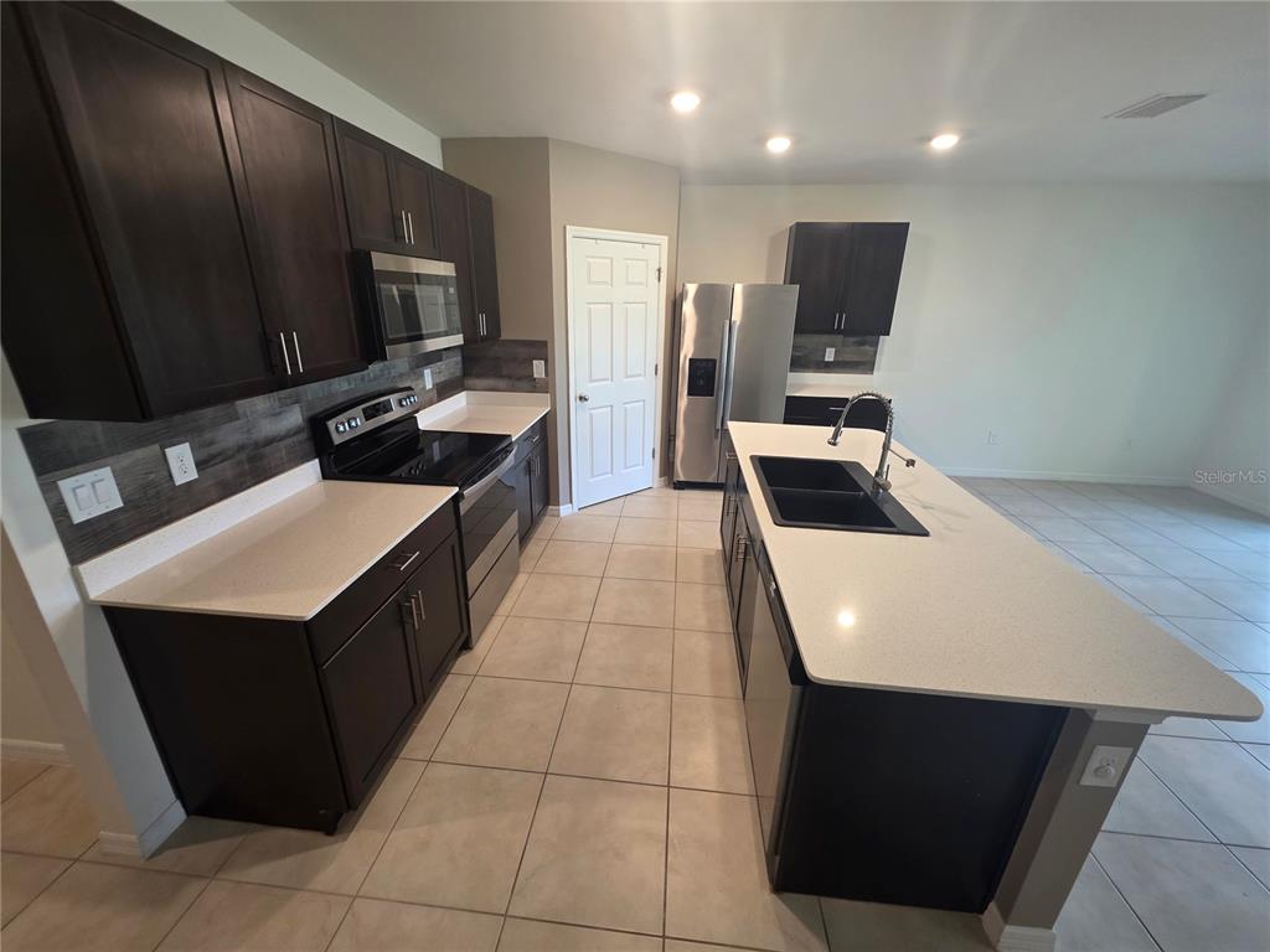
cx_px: 635
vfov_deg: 89.9
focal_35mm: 13
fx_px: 477
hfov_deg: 106.2
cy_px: 476
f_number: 1.9
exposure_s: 1/60
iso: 200
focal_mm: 2.2
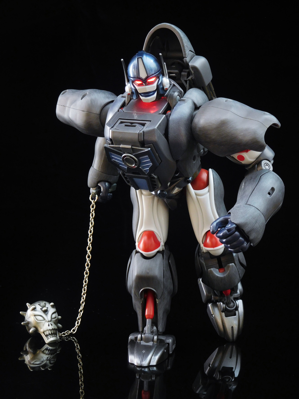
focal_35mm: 62
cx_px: 150
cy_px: 200
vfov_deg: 31.2
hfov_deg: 23.7
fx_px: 714
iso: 200
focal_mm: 11.1
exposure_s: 1
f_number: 4.4
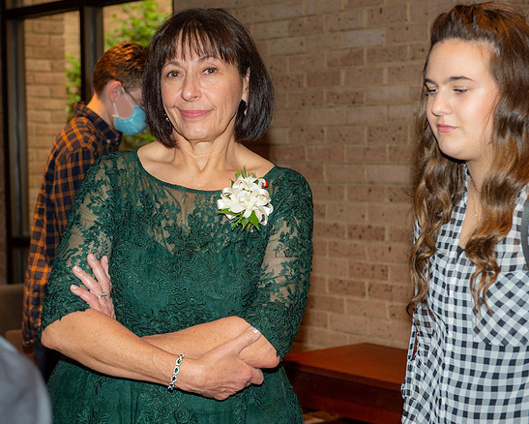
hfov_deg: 23.8
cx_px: 232
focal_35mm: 80
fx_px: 1253
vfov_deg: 19.2
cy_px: 210
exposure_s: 1/160
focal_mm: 70
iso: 1250
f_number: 5.6
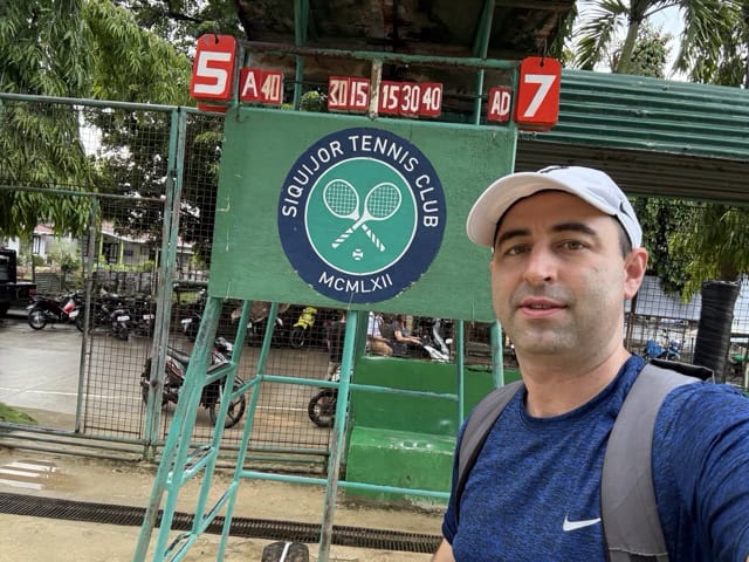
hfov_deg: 73.9
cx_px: 374
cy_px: 281
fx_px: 498
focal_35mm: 23
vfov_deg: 58.9
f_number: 1.9
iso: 80
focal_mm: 2.7
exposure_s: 1/153
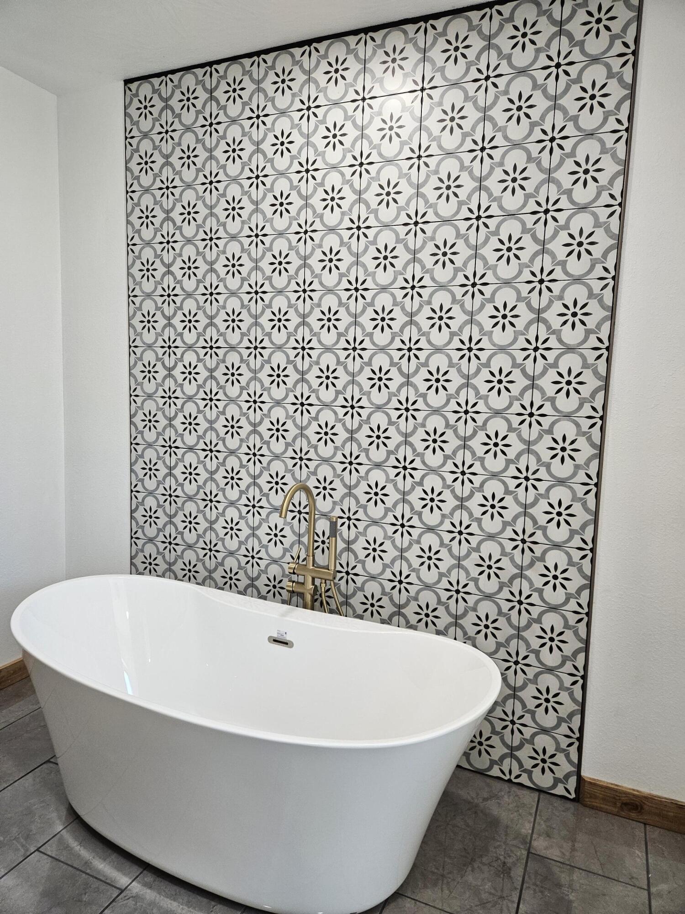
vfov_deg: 73.9
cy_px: 457
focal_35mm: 23
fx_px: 607
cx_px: 342
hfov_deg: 58.9
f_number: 1.8
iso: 250
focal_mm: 5.4
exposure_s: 1/207
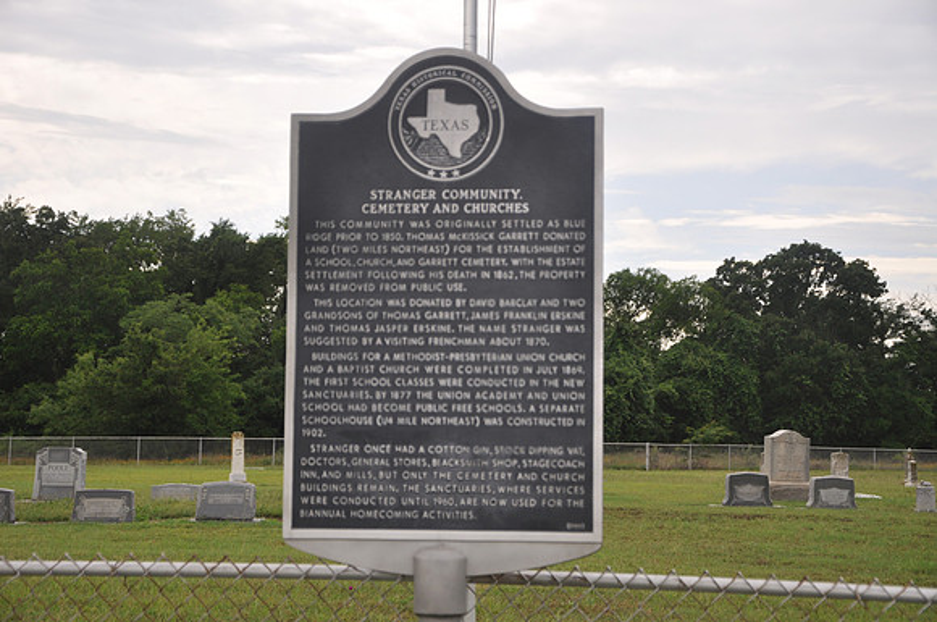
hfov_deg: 28.1
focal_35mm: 72
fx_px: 1871
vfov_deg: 18.9
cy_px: 311
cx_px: 468
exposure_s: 1/200
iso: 200
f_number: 5.6
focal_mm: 48
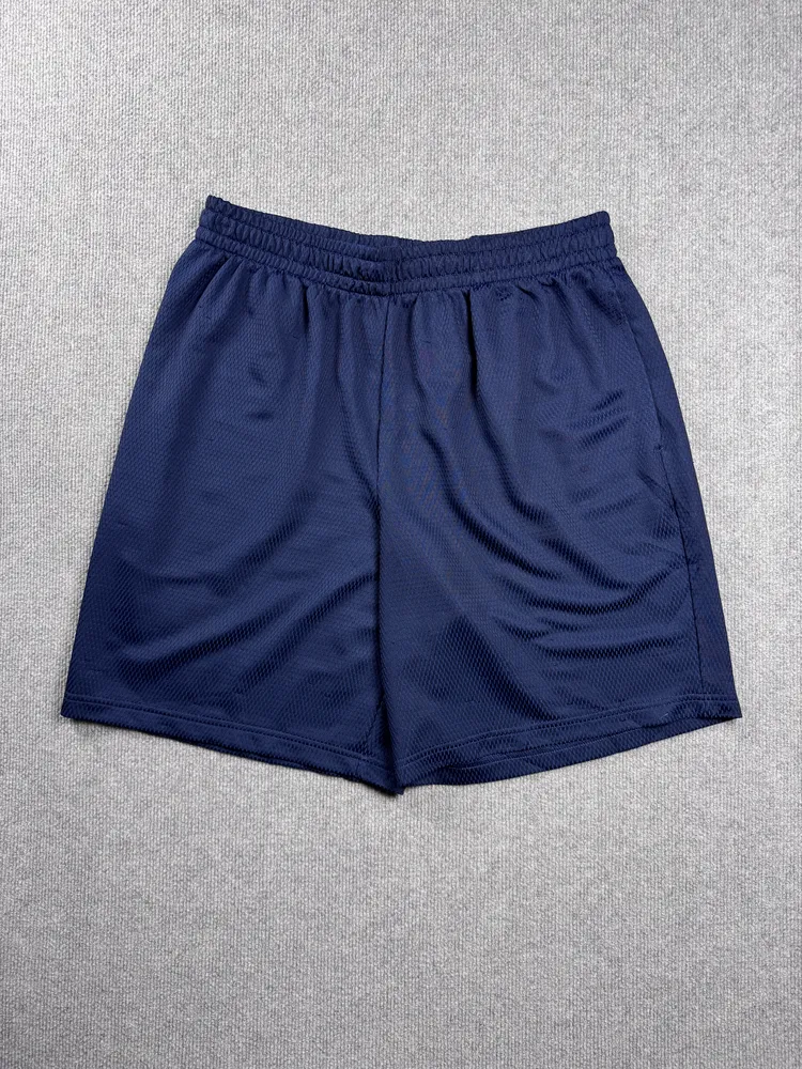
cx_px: 401
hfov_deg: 56.8
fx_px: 741
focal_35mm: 24
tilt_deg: -59.8
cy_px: 534
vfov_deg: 71.6
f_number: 1.78
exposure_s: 1/253
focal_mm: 6.76
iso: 64
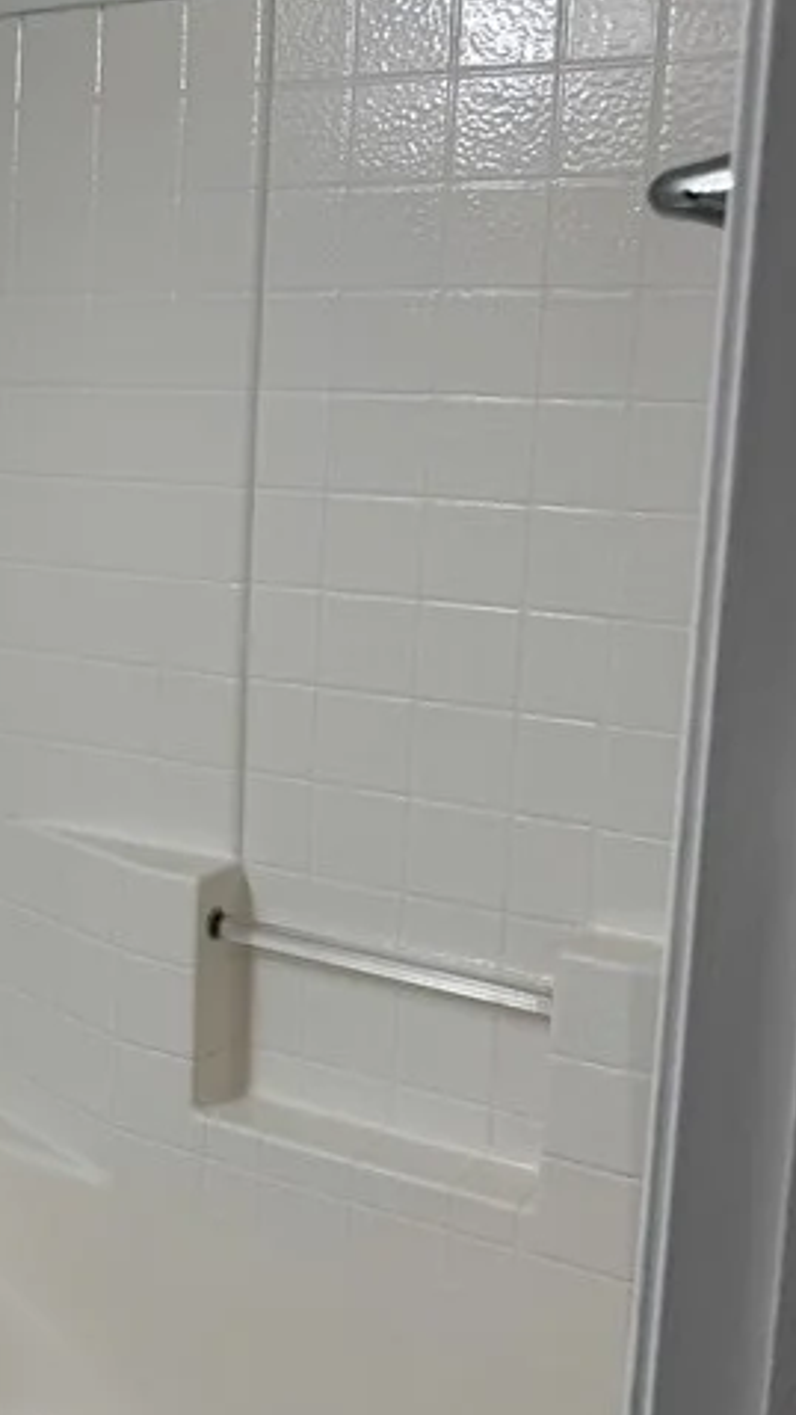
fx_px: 2101
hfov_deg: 19.3
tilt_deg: -9.9
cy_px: 645
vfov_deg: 37.2
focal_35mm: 56
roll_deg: +0.6
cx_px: -320
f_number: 1.78
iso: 50
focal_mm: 6.76
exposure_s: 1/120
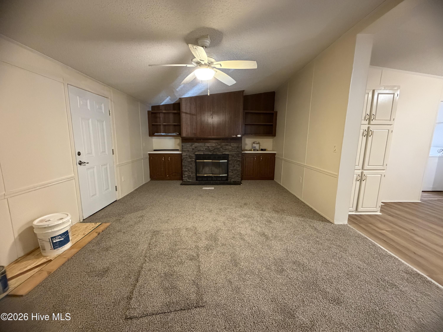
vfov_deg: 85.7
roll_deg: -0.3
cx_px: 222
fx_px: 179
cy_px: 166
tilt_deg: -9.1
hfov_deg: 102.1
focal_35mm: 14
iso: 800
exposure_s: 1/60
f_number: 2.2
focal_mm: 2.22
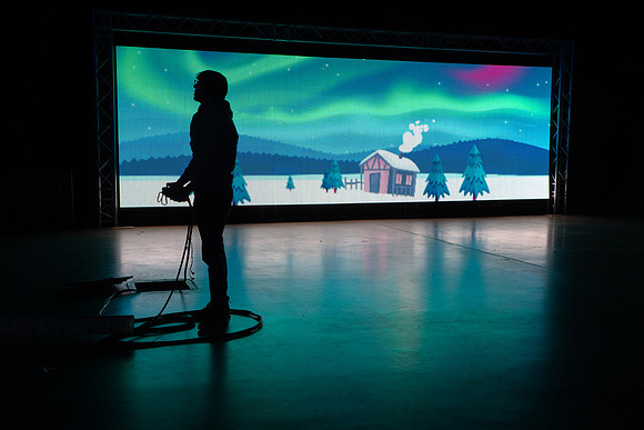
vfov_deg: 34.4
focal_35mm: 39
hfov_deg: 49.8
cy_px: 230
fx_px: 694
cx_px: 330
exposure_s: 1/200
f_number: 5.6
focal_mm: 35
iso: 1250
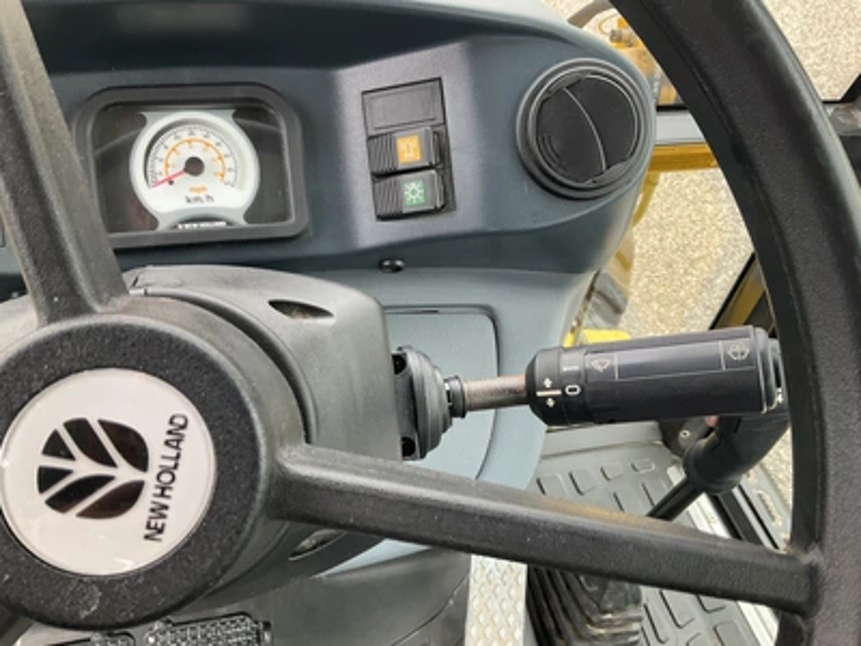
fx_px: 721
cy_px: 323
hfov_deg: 61.7
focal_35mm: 29
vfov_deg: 48.2
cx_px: 430
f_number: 1.8
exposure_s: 1/122
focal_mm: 3
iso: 64
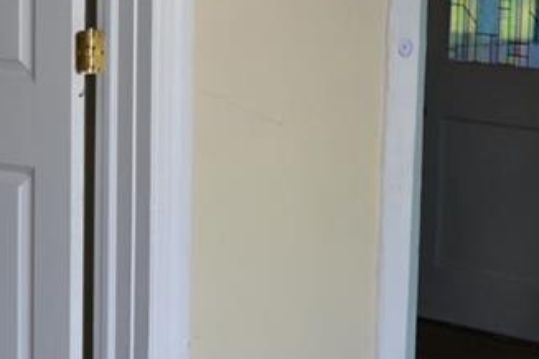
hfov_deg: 16.8
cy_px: 94
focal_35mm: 122
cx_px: 335
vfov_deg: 11.2
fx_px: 1826
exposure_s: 1/80
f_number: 4.2
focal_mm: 26
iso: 400
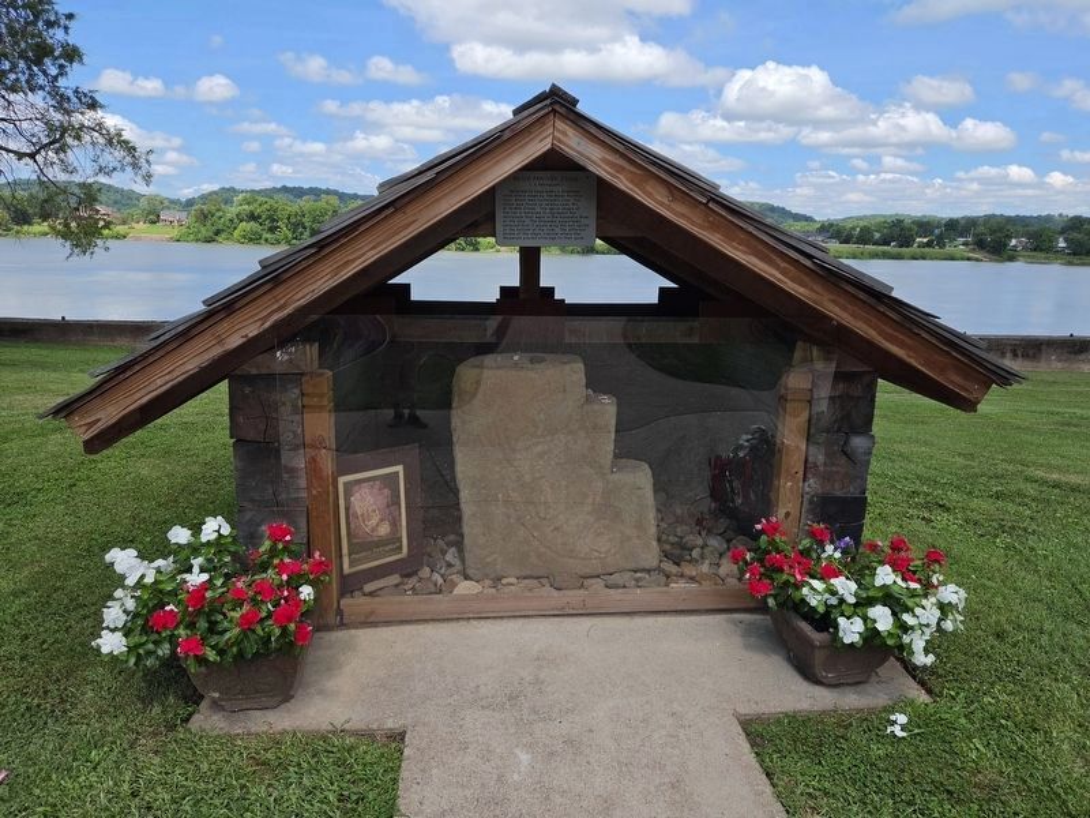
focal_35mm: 23
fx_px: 724
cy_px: 409
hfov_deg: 73.9
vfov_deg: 58.9
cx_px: 545
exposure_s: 1/5000
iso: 80
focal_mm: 5.4
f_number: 1.8
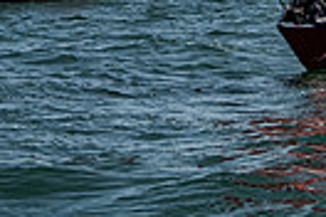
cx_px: 450
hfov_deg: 8.0
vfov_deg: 5.3
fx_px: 2309
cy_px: -241
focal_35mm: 255
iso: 500
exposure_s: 1/3200
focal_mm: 47
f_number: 8
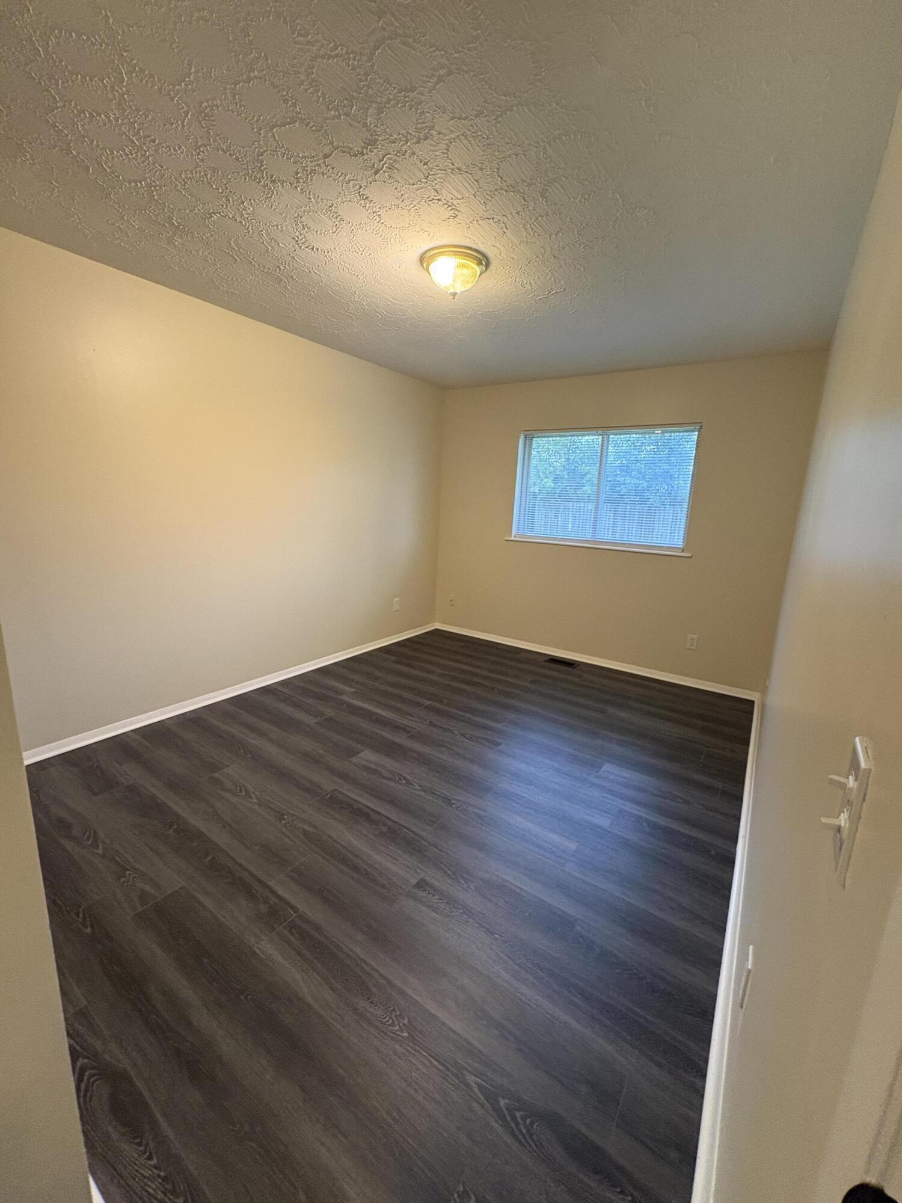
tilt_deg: -11.6
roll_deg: -3.2
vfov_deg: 102.1
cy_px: 602
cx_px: 451
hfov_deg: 85.7
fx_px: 486
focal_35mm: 14
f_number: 2.2
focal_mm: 2.22
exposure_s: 1/60
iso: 320
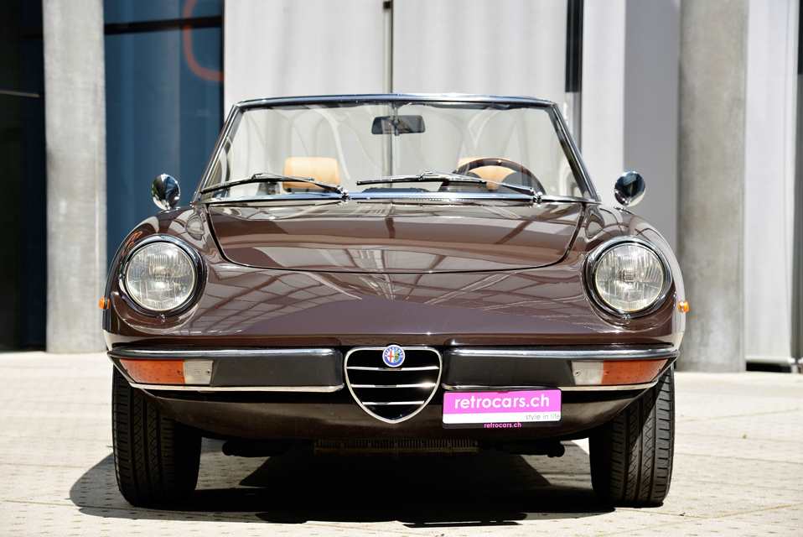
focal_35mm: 95
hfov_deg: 21.4
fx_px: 2120
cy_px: 268
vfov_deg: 14.4
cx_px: 402
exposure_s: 1/160
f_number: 8
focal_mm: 95
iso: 125
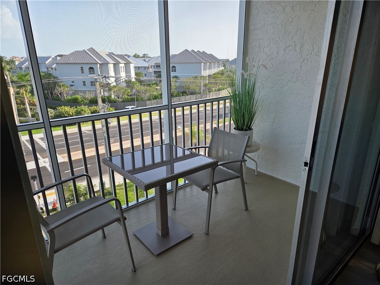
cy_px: 142
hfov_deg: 73.9
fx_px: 252
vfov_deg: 58.9
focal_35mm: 23
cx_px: 190
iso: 80
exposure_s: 1/1252
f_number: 1.8
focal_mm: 5.4
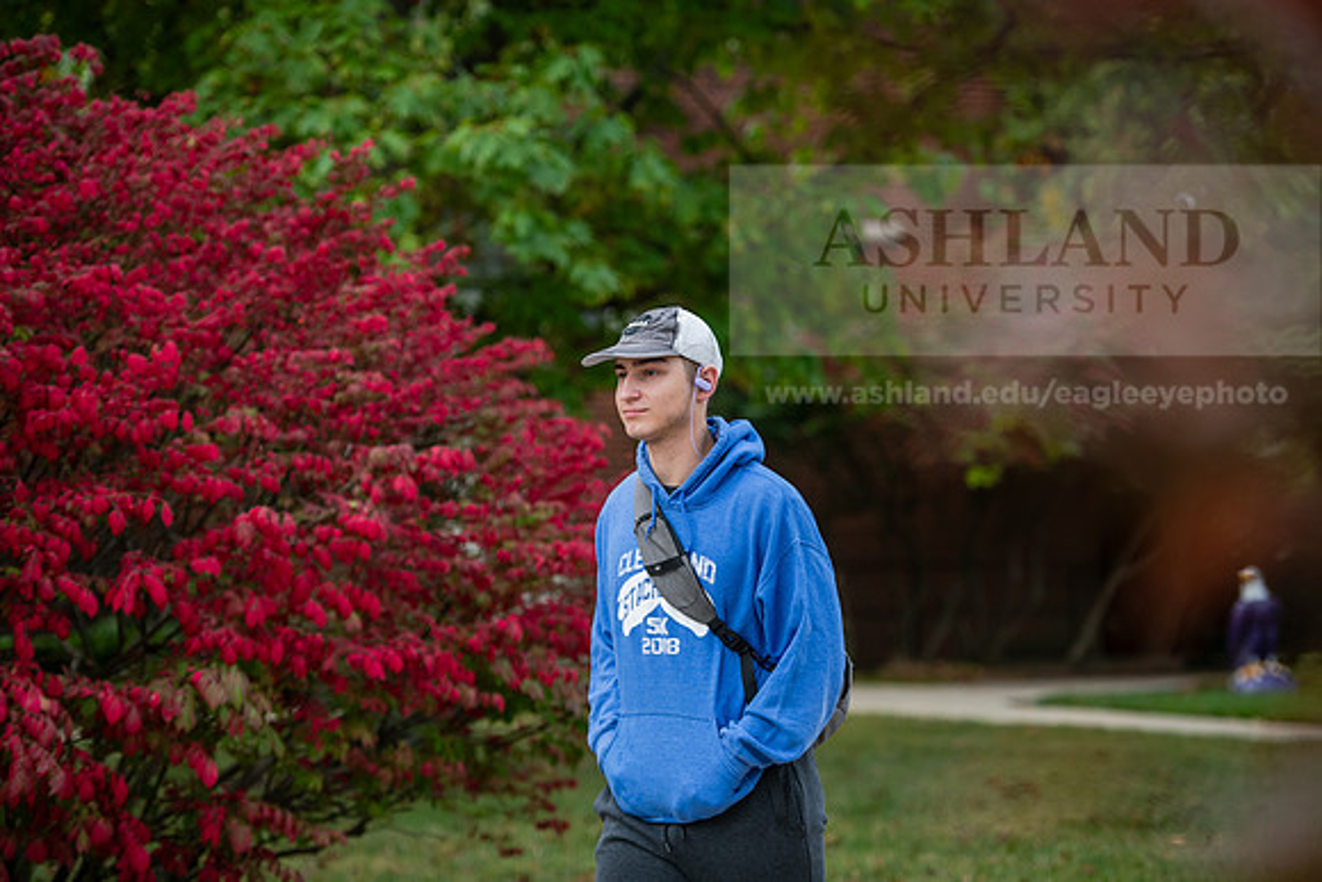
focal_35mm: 112
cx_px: 661
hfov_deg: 18.3
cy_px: 441
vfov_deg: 12.2
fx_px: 4114
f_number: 2.8
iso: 160
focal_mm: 112
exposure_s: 1/500
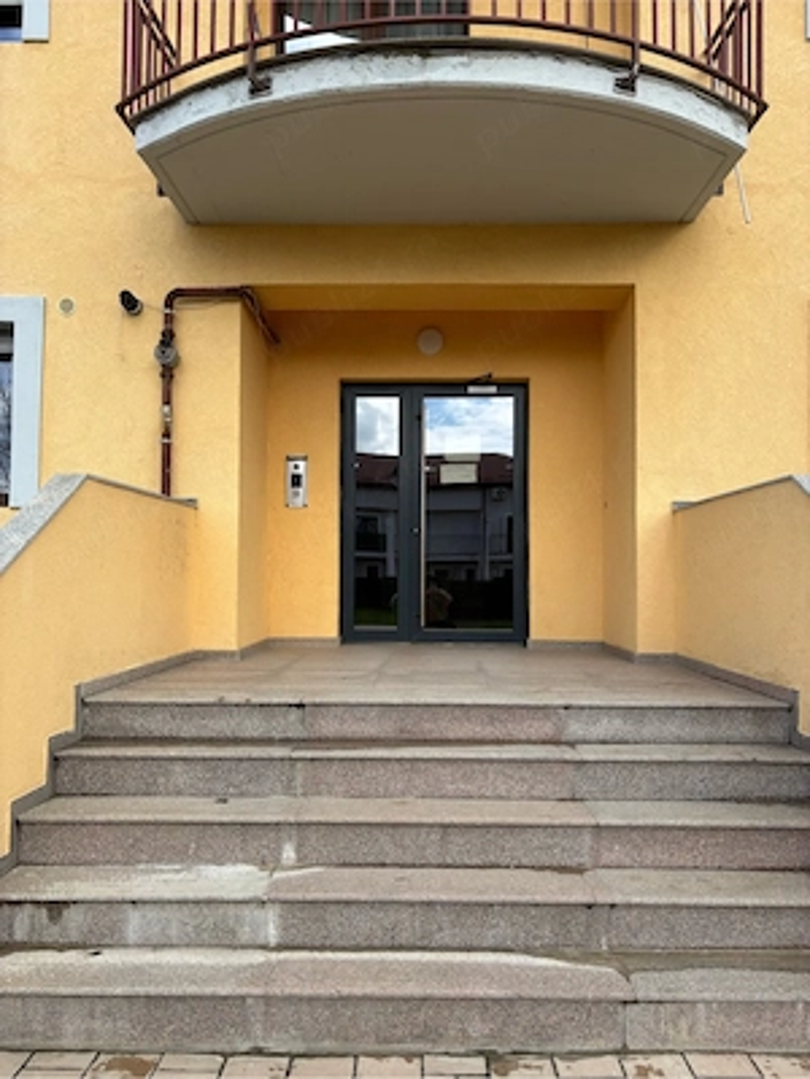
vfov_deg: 67.3
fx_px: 811
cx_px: 405
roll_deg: -0.5
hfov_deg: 53.1
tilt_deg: +1.7
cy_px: 540
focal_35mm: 26
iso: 50
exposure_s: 1/1695
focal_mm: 5.96
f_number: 1.6
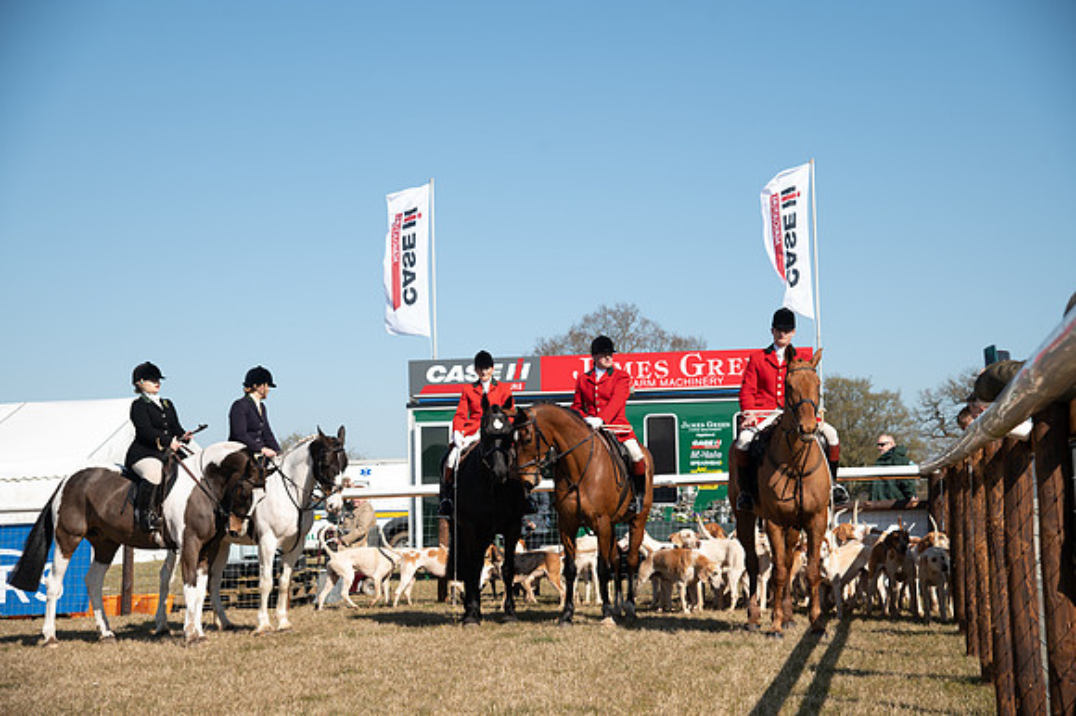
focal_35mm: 70
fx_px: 2091
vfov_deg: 19.4
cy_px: 358
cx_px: 538
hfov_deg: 28.9
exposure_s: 1/250
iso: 64
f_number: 5
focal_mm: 70
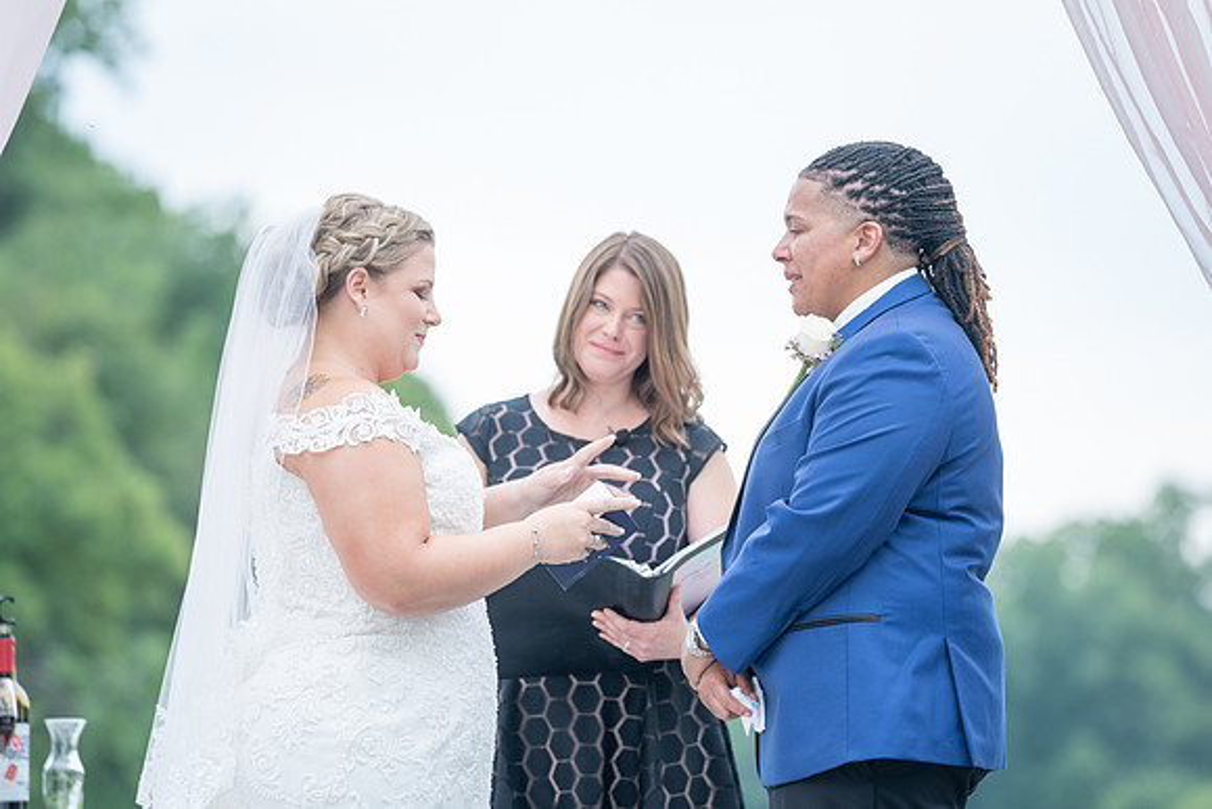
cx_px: 633
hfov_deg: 9.9
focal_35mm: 208
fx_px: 7013
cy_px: 418
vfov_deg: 6.6
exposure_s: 1/200
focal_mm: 198
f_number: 4
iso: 160
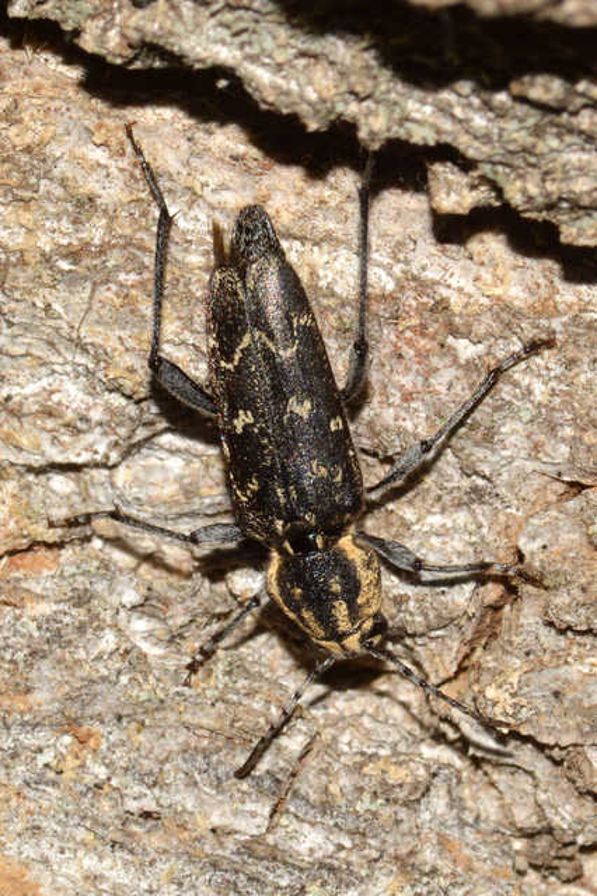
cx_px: 298
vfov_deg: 13.7
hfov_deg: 9.1
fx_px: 3735
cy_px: 448
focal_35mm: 150
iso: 100
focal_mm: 100
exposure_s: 1/200
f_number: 22
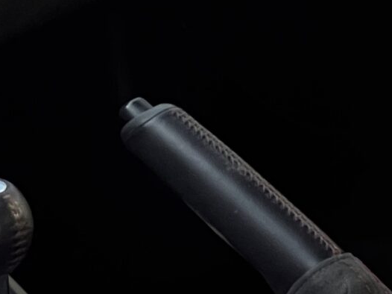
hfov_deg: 5.2
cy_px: 140
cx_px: -409
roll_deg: +1.8
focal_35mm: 375
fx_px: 4245
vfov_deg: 4.0
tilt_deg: -17.4
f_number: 2.8
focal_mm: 9
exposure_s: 1/99
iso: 100
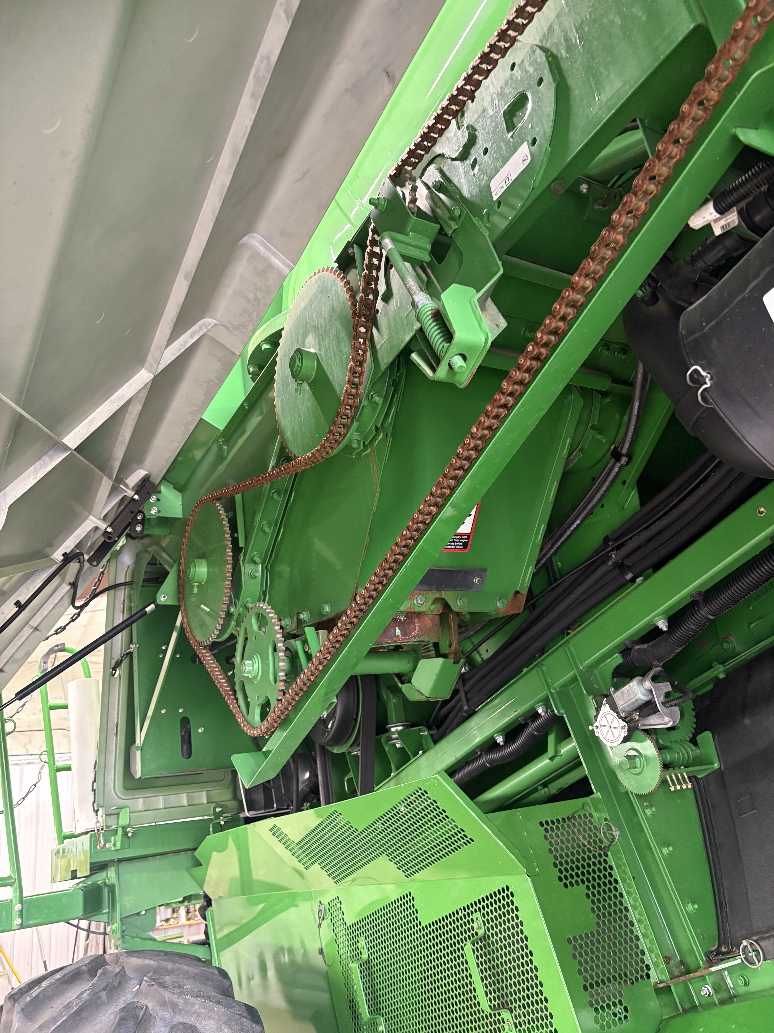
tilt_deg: +22.9
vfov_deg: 67.3
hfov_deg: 53.1
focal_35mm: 26
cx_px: 387
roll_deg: +6.7
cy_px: 516
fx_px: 775
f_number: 1.6
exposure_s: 1/60
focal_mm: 5.96
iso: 400
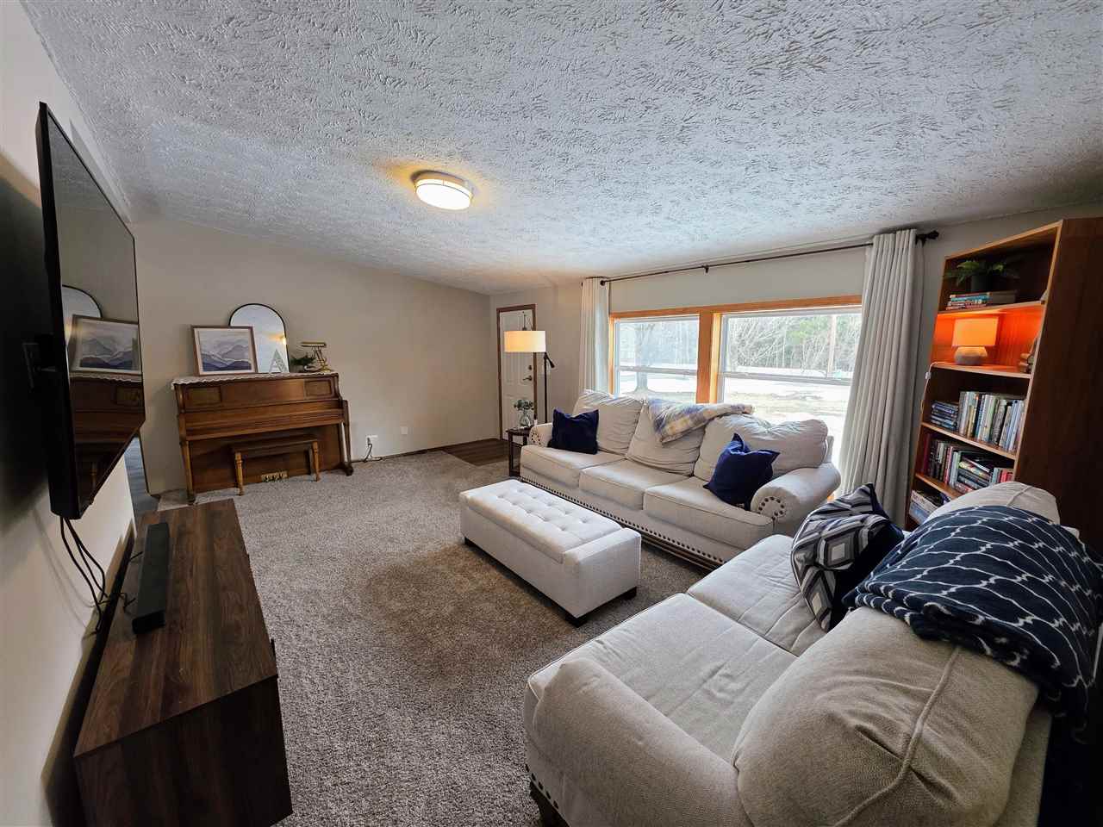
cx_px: 552
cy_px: 414
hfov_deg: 106.2
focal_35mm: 13
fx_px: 414
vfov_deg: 89.9
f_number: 1.9
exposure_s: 1/120
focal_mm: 2.2
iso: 160
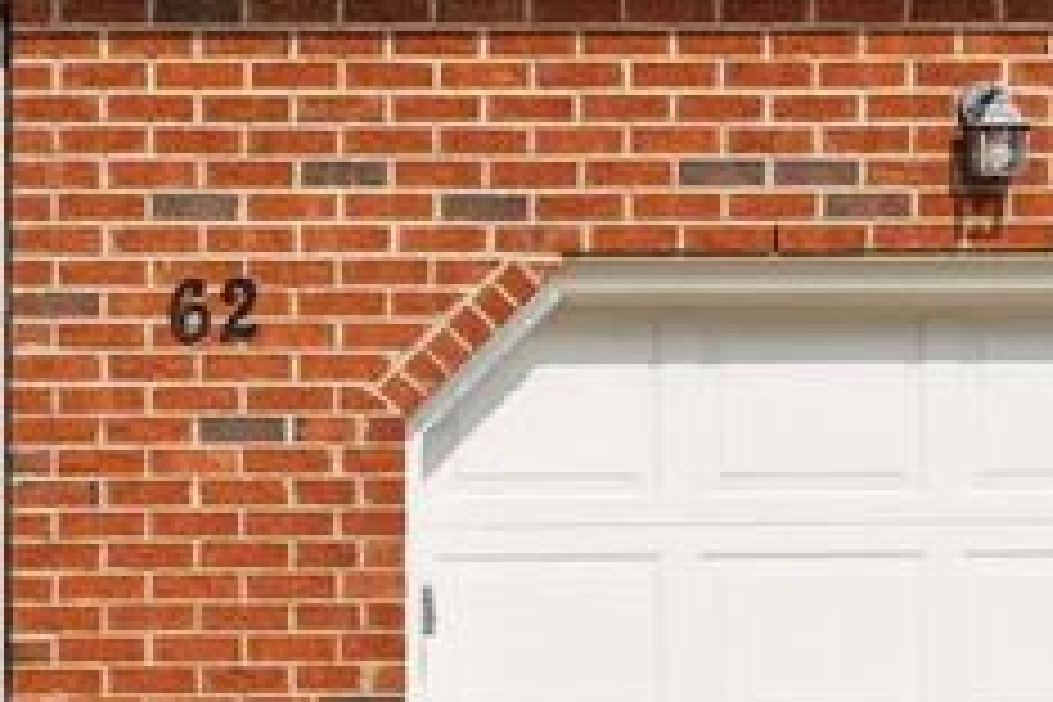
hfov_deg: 12.8
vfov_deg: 8.9
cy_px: -11
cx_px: -432
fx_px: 4475
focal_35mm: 153
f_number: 8
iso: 125
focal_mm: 35
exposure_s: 1/320
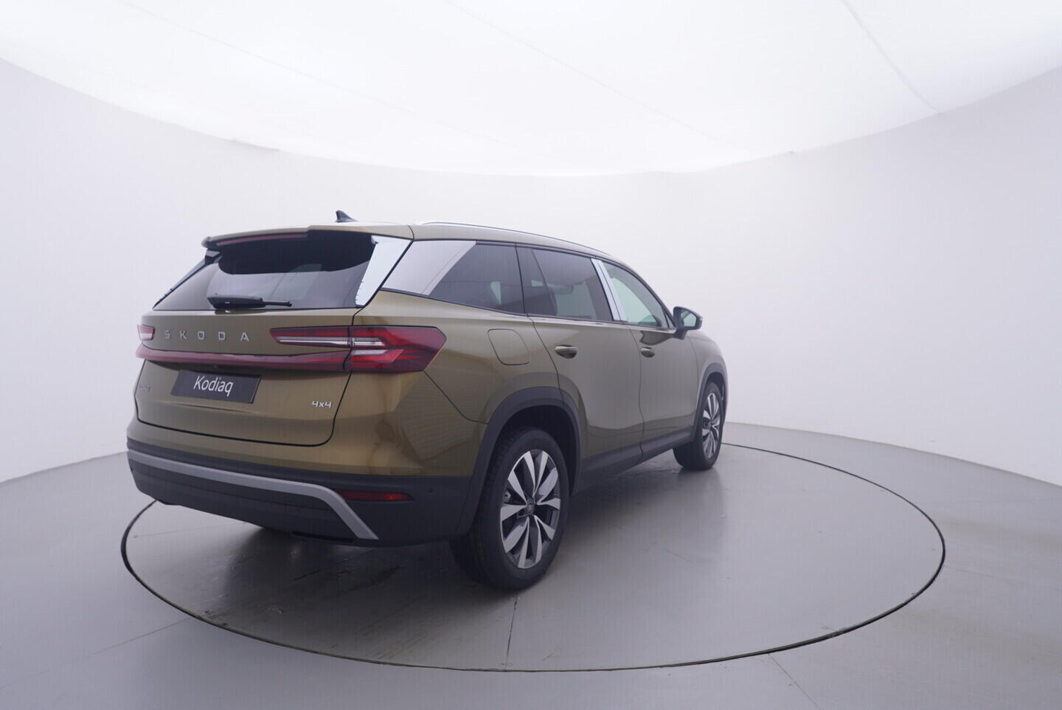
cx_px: 531
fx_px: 664
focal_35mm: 22
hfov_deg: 77.3
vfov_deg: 56.2
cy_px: 355
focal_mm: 15
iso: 200
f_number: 5
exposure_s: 1/80
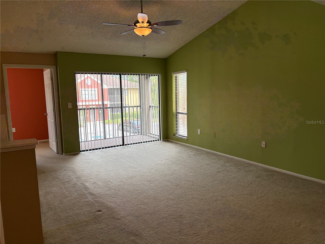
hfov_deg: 67.3
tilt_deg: -8.2
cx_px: 162
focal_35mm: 26
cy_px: 122
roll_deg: +1.1
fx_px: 244
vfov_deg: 53.1
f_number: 1.6
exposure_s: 1/241
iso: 125
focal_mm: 5.96
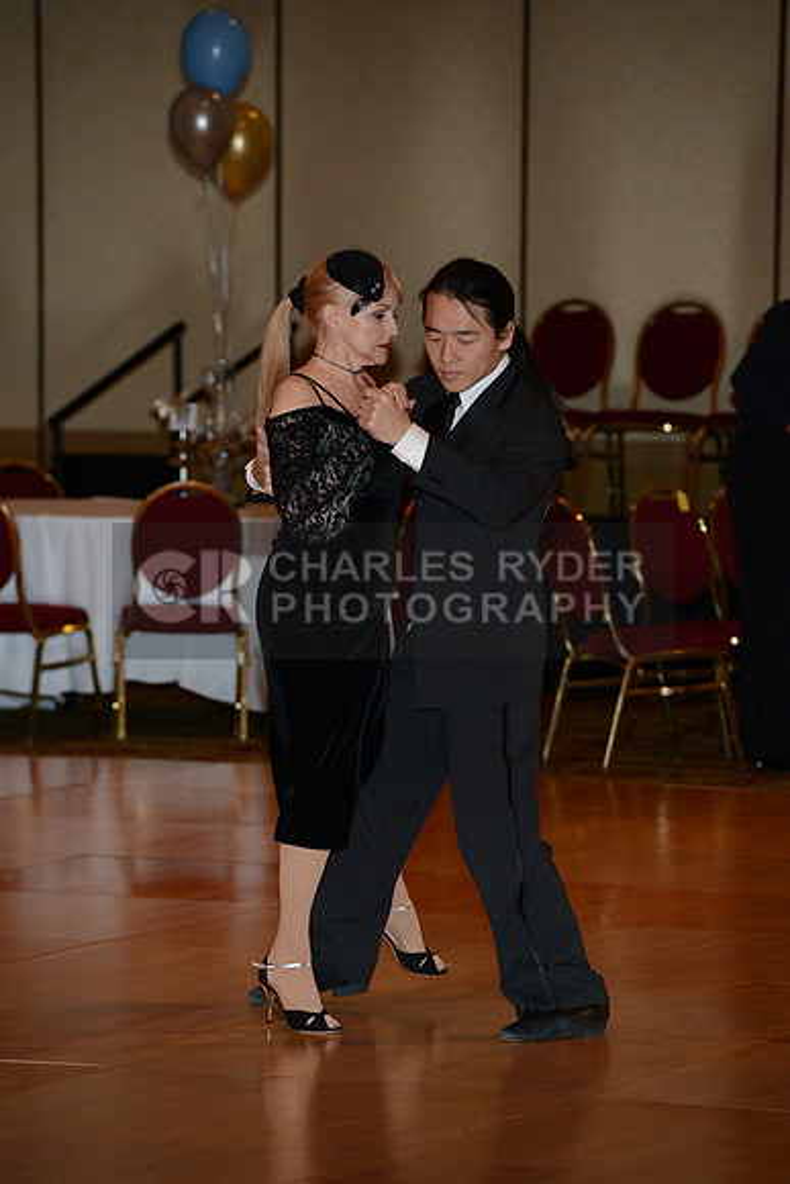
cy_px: 592
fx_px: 6579
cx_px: 395
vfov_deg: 10.3
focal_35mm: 200
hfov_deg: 6.9
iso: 1250
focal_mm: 200
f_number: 5.6
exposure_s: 1/200
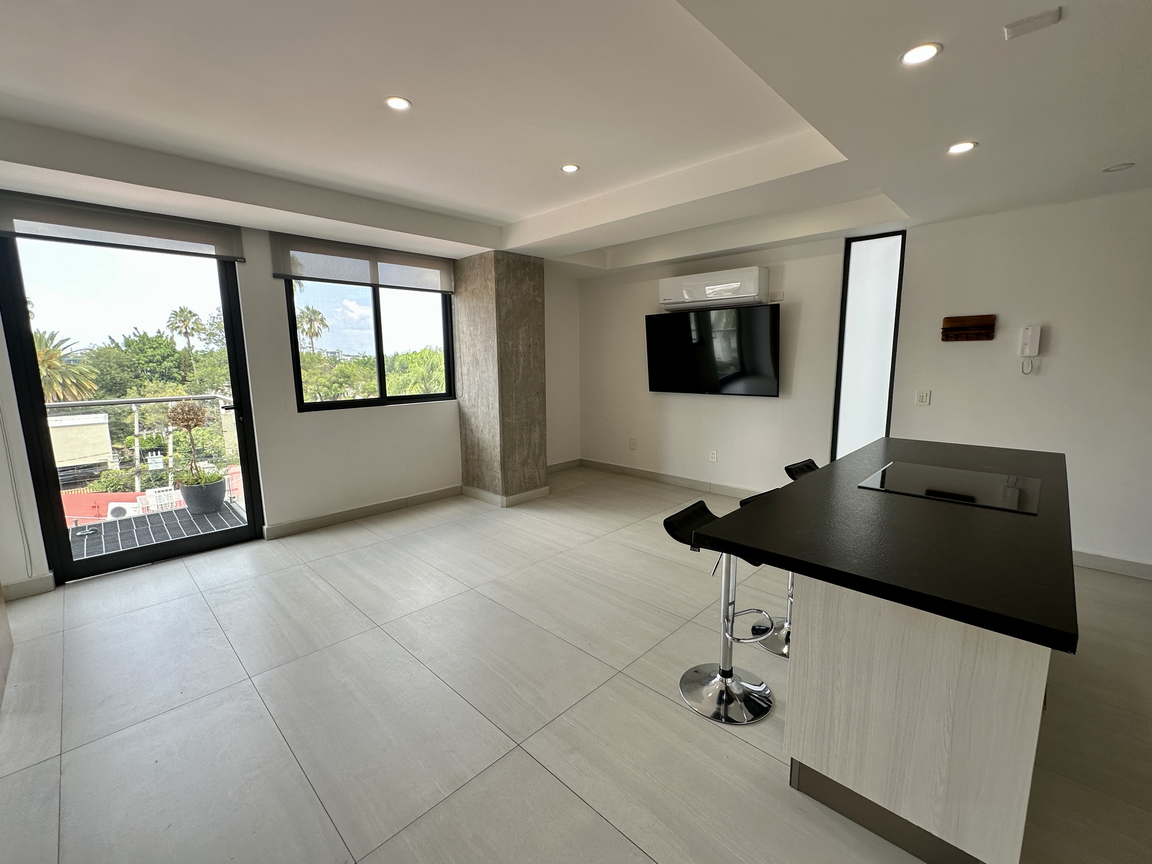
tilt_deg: -7.6
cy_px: 432
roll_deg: +2.9
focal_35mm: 14
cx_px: 576
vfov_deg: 85.7
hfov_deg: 102.1
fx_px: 466
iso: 40
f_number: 2.2
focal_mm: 2.22
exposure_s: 1/124
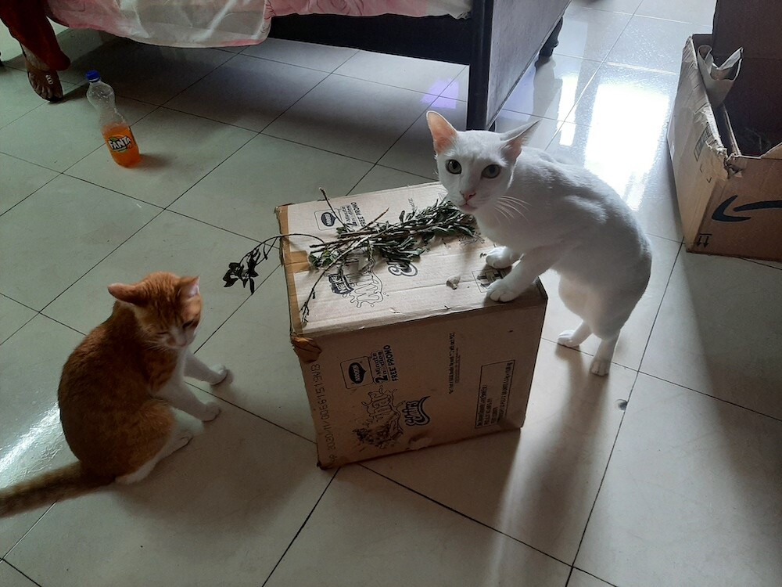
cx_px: 391
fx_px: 587
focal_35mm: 26
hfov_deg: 67.3
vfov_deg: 53.1
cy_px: 294
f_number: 1.7
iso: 200
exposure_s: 1/50
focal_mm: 3.93
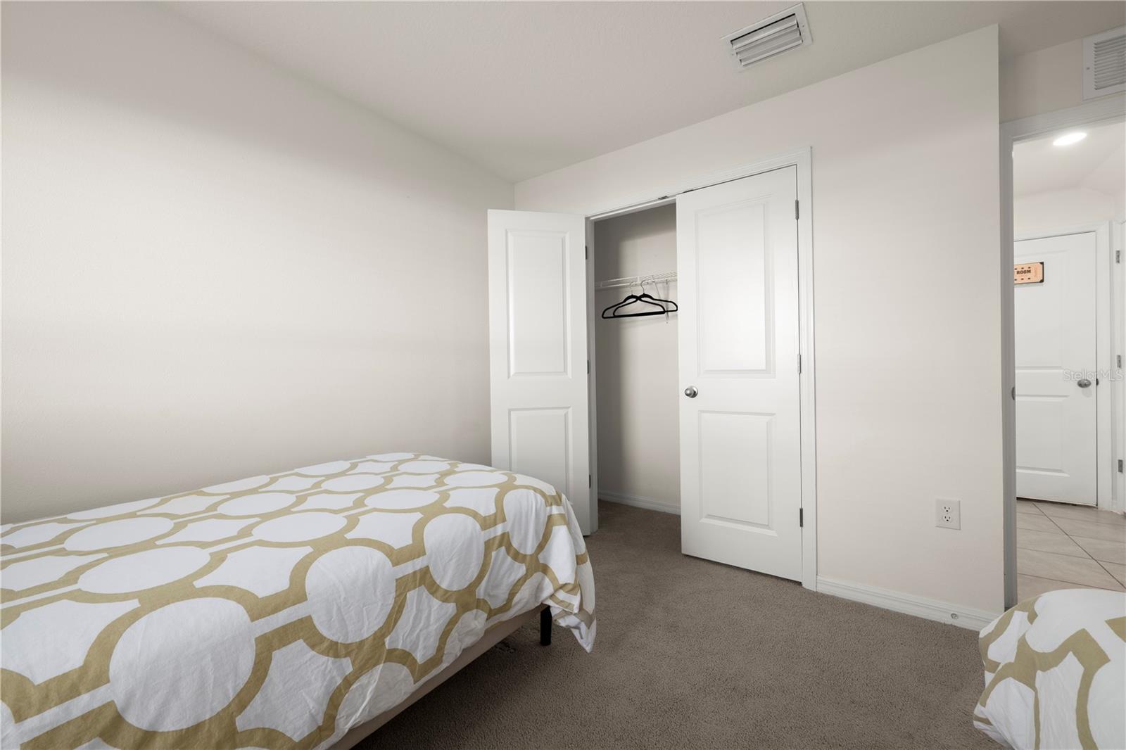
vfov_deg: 81.2
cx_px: 563
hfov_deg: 104.3
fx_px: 438
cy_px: 375
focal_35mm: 14
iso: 200
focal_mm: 14
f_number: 8
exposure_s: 1/5
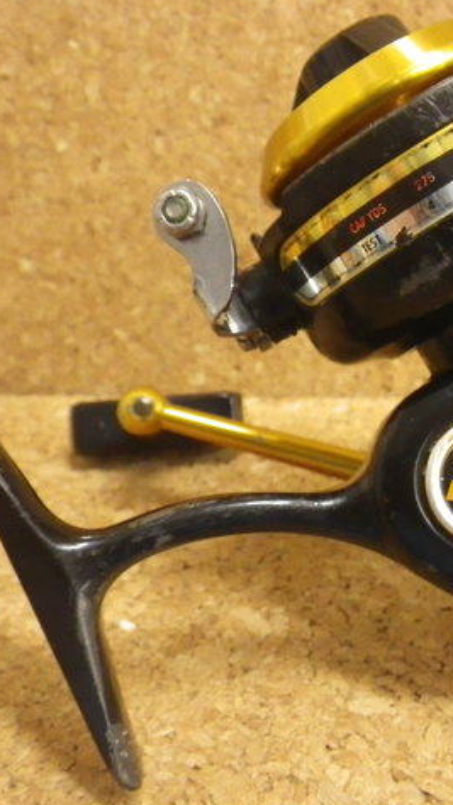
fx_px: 1067
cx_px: 389
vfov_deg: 41.3
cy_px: 404
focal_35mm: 50
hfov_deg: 23.5
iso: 640
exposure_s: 1/50
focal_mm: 6.1
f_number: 3.8
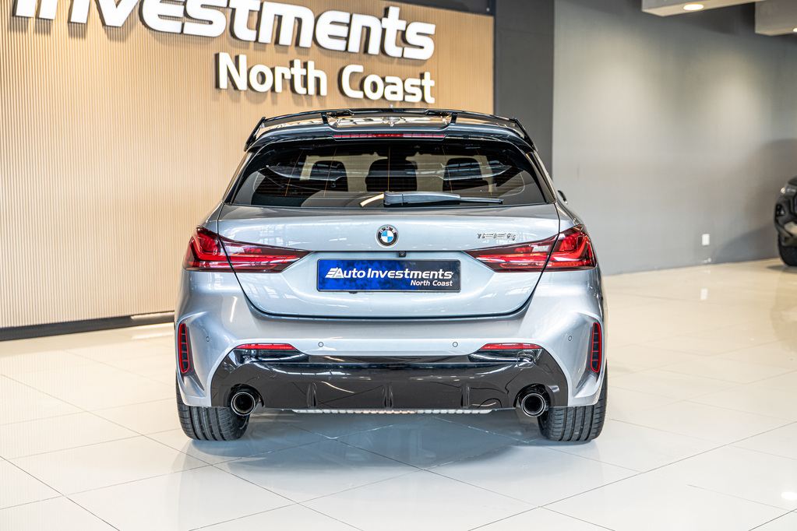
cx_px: 398
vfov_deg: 31.2
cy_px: 266
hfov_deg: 45.4
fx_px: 952
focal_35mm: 43
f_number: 2.8
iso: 500
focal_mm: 43
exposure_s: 1/125
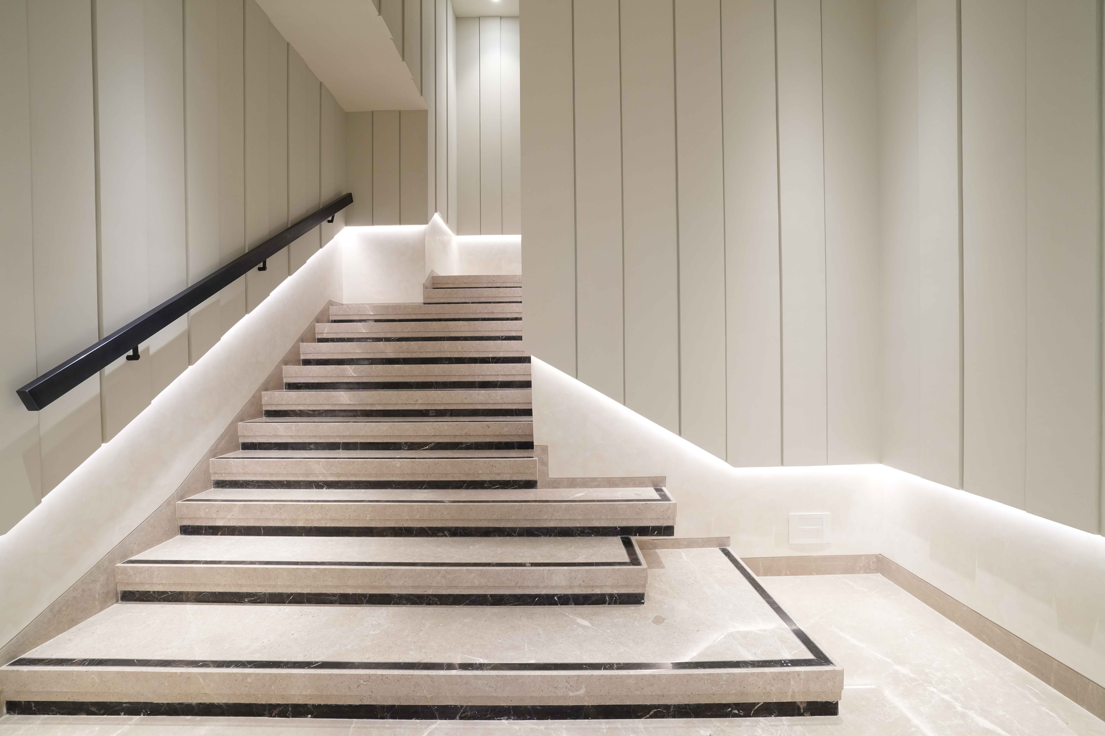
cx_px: 552
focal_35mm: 16
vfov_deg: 73.7
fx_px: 491
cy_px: 368
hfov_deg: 96.7
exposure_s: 1/13
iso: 800
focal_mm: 16
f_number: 9
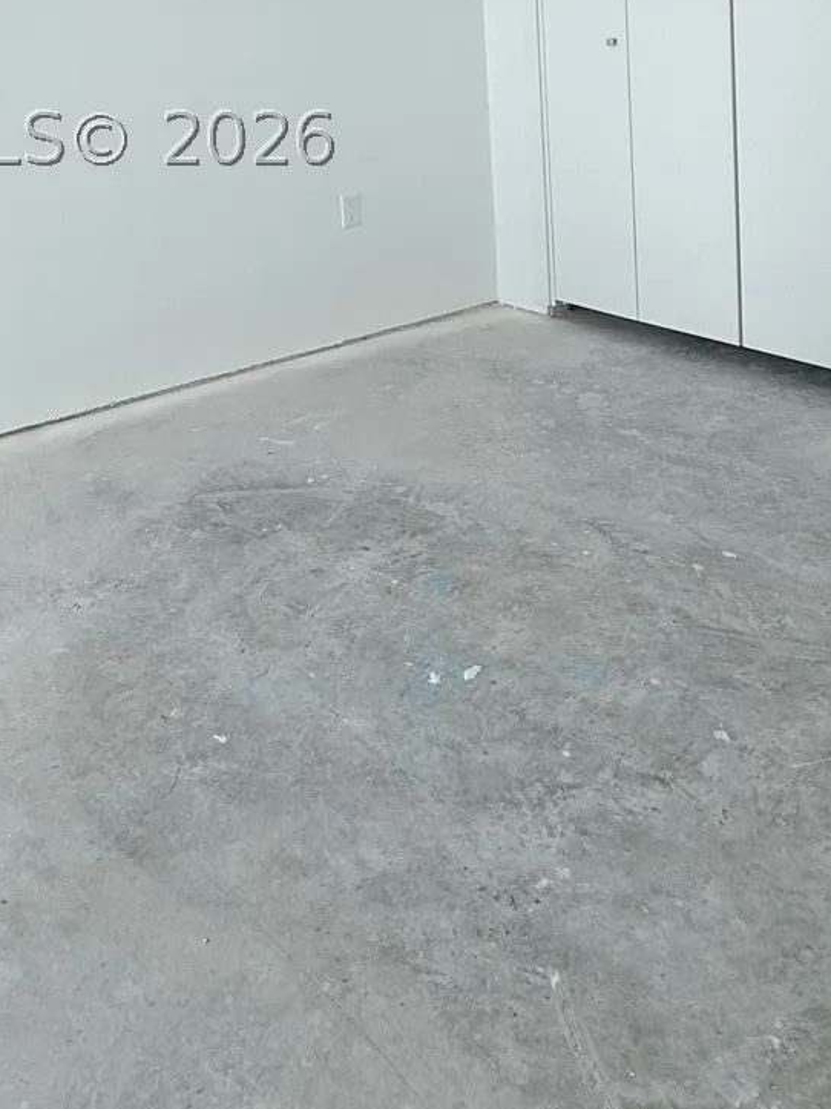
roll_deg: +3.4
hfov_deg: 44.4
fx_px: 993
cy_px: 138
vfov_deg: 52.3
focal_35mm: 31
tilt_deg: -4.4
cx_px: 244
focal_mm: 2.22
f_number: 2.2
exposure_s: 1/472
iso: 50
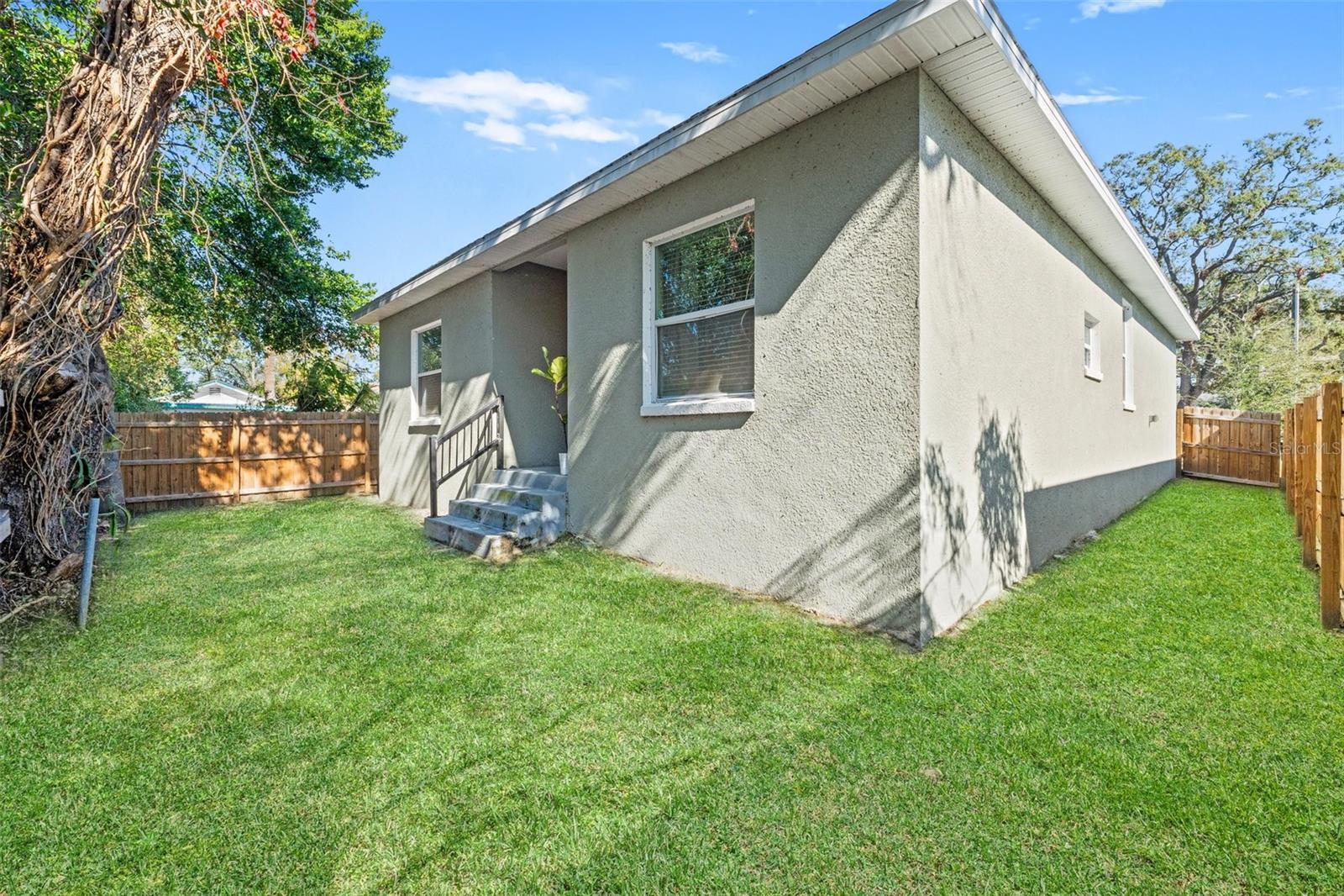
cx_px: 672
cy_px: 448
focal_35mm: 15
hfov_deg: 100.4
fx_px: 560
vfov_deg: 77.3
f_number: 7.1
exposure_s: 1/320
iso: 400
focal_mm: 10
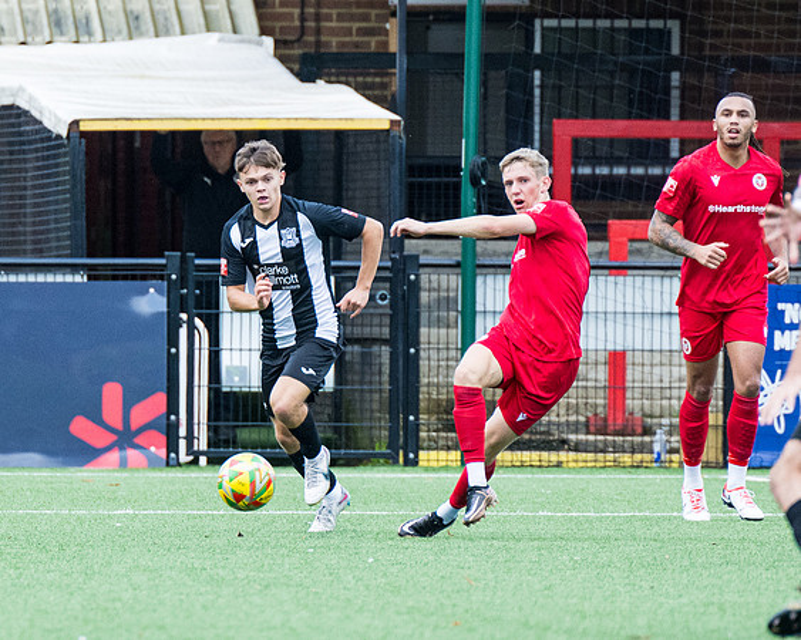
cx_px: 234
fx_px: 19626
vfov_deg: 1.9
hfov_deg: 2.3
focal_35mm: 828
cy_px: 324
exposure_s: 1/1250
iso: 800
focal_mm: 280
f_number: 4.5
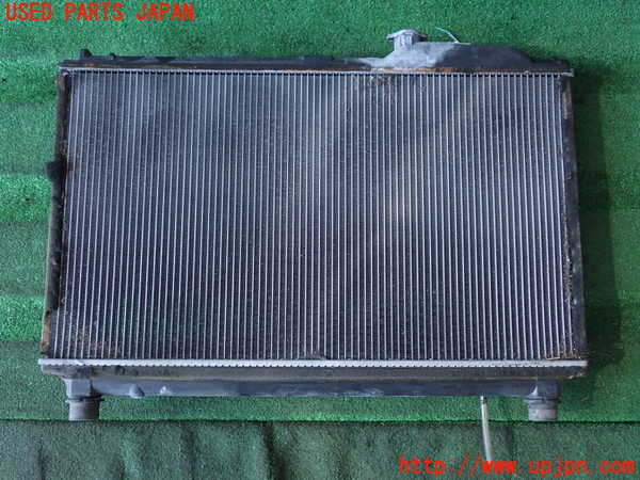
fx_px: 666
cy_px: 240
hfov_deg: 51.4
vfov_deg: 39.7
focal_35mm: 36
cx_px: 320
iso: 160
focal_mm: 6.37
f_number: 2.5
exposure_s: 1/80
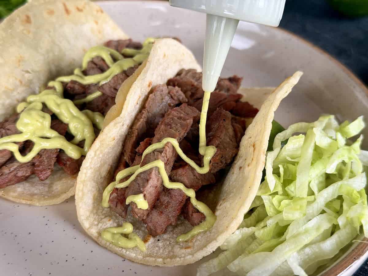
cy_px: 138
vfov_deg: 30.3
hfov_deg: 39.7
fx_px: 510
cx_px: 184
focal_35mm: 48
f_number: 1.8
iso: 64
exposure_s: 1/538
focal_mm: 6.8
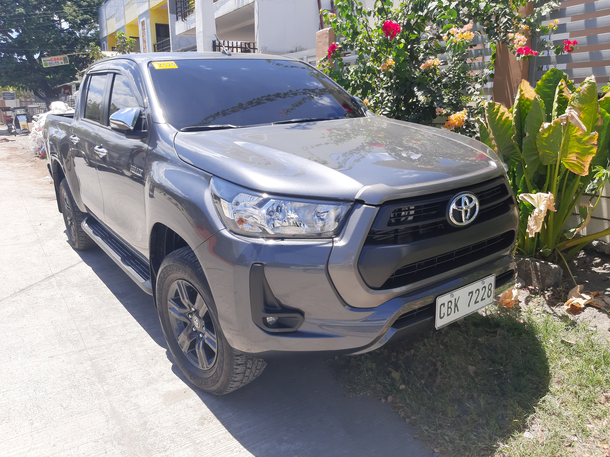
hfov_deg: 65.4
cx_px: 305
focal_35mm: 27
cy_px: 228
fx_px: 475
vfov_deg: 51.3
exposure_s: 1/655
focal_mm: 3.93
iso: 40
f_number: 1.7
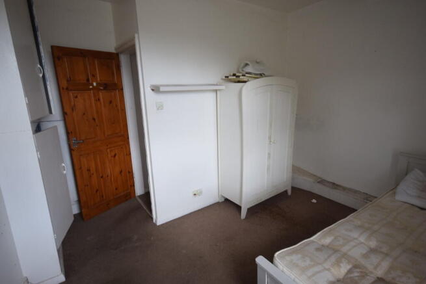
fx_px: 231
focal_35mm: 20
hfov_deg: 85.4
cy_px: 142
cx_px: 213
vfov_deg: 63.2
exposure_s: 1/60
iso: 800
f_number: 4.5
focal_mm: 13
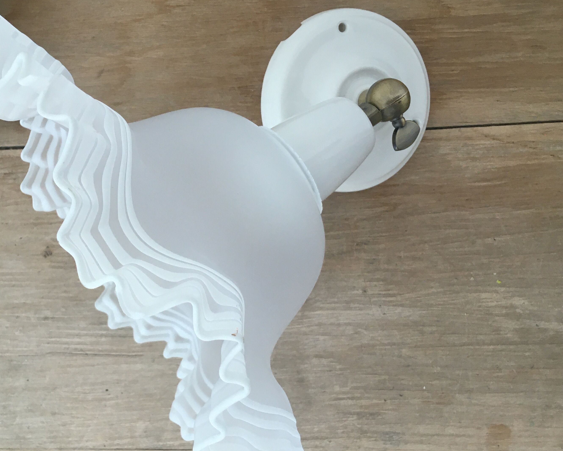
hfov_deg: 42.7
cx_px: 227
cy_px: 220
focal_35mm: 43
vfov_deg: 34.9
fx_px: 716
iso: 40
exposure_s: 1/33
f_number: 2.2
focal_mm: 4.15
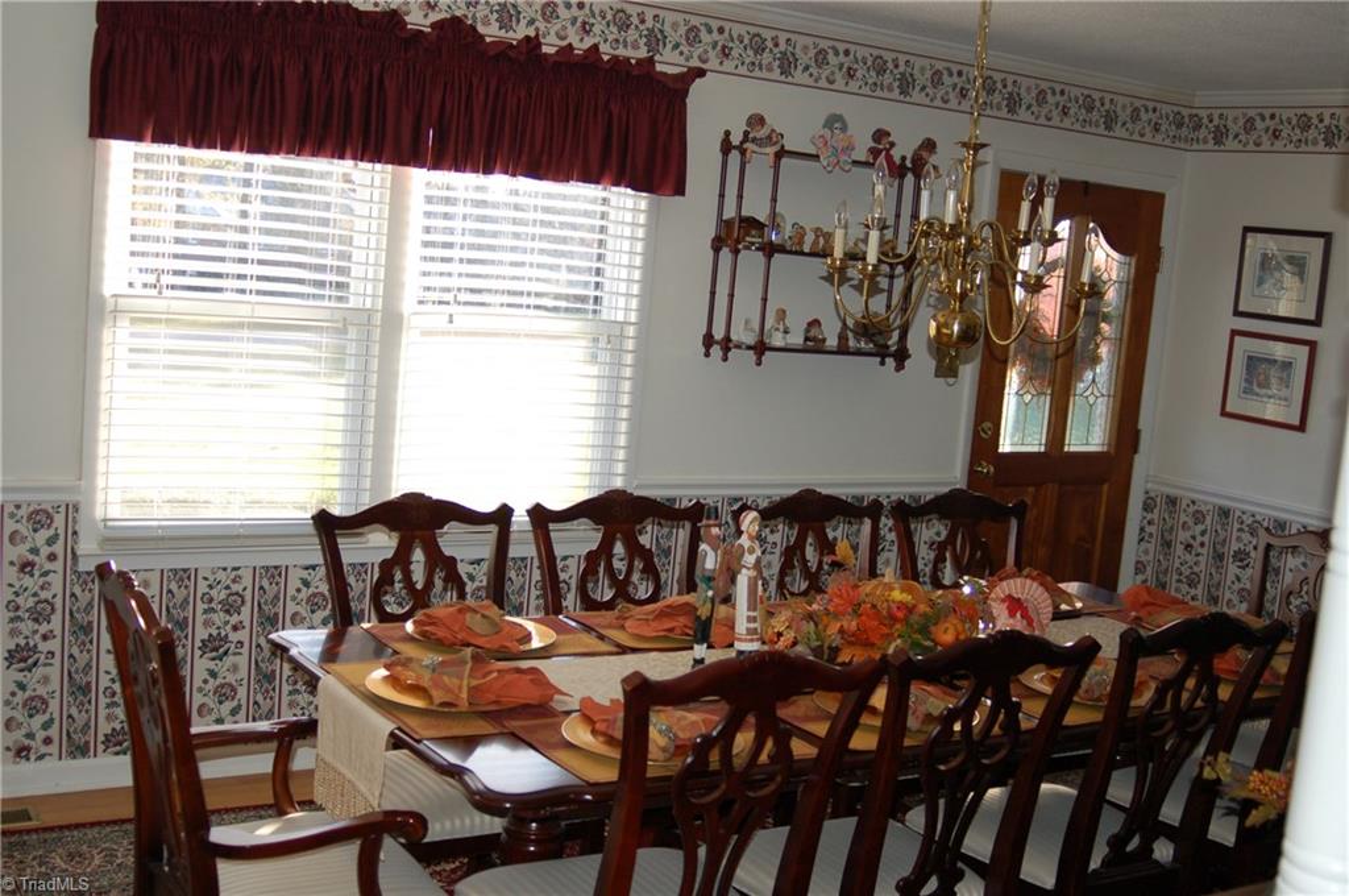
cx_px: 674
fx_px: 1572
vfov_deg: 31.8
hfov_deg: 46.5
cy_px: 448
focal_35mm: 42
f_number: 3.3
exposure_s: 1/250
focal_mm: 28
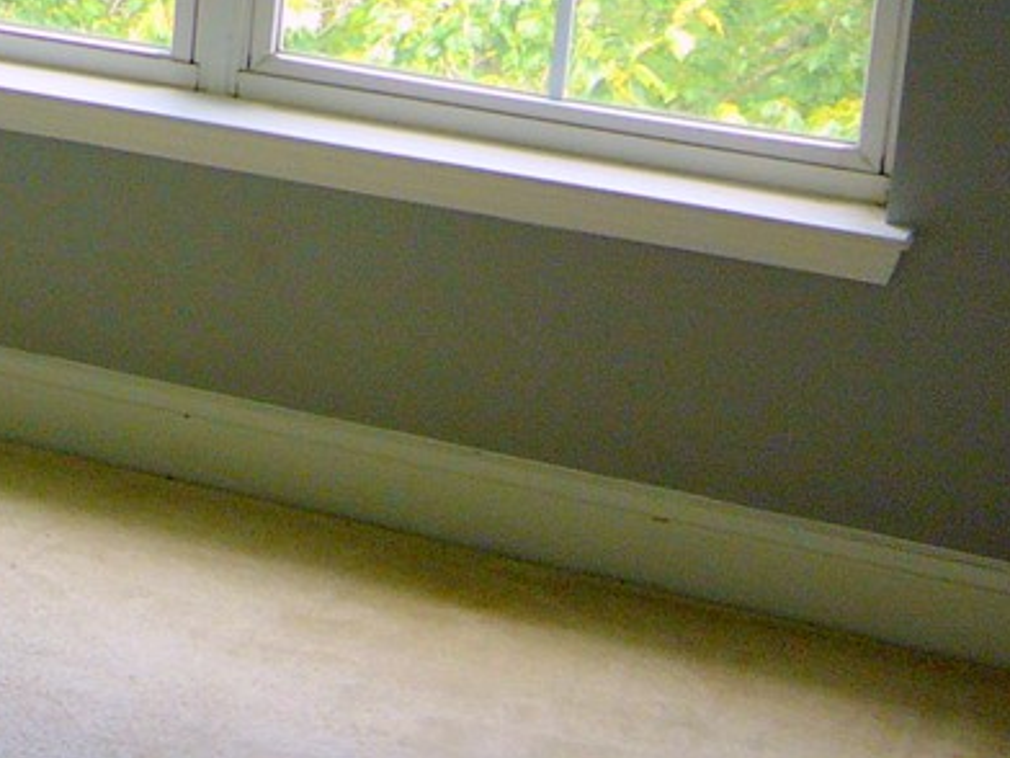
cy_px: 101
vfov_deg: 14.4
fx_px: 2976
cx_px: -283
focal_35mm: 102
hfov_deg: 18.0
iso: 100
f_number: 3
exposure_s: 1/60
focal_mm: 5.8
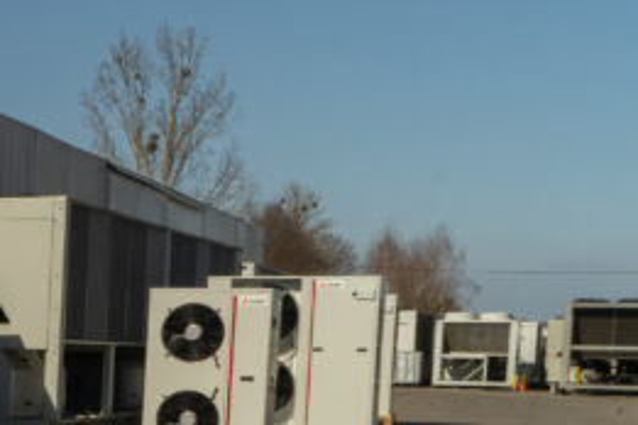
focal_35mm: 94
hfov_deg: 17.2
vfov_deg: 14.1
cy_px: 517
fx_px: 1666
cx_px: -548
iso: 250
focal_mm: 24
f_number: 16
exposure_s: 1/100
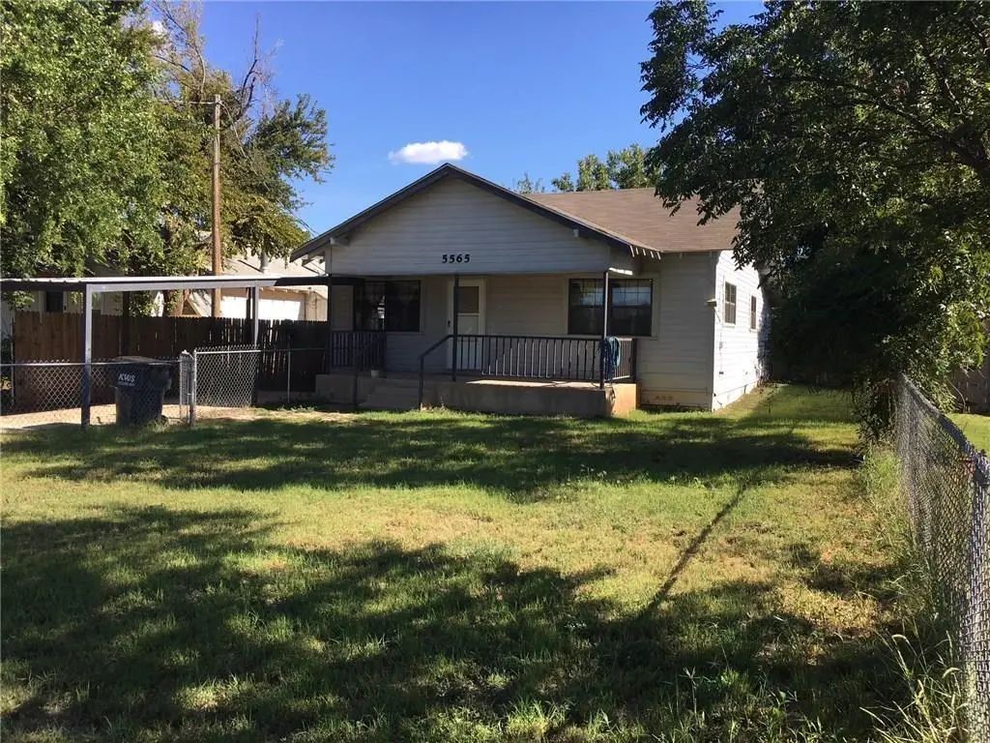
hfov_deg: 61.7
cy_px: 372
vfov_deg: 48.2
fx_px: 829
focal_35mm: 29
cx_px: 495
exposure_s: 1/801
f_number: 2.2
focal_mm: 4.15
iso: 25
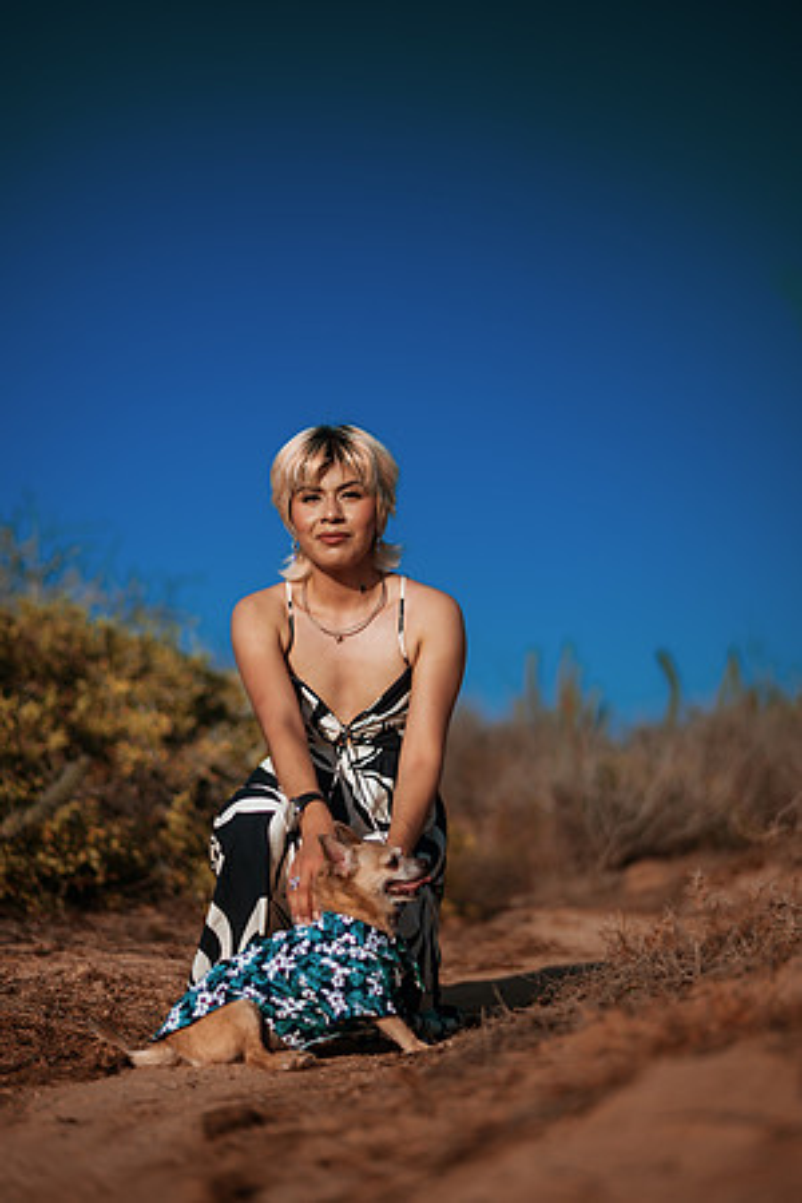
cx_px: 401
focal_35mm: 58
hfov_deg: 23.4
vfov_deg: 34.5
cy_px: 602
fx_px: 1938
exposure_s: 1/5000
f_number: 1.8
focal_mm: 58
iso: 50
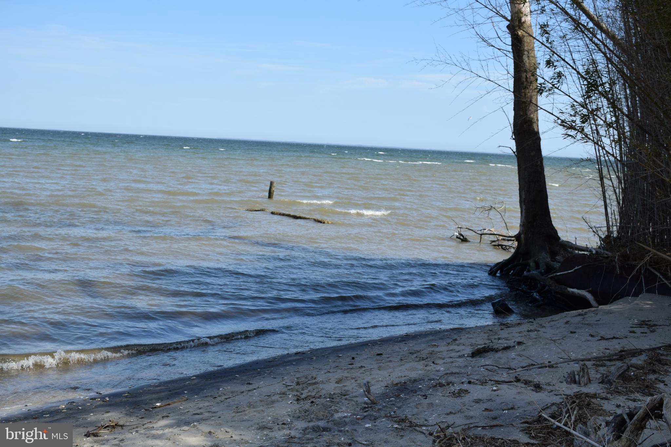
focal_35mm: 40
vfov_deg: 33.0
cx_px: 336
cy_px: 224
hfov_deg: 47.9
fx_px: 755
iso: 100
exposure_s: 1/250
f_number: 8
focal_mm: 27
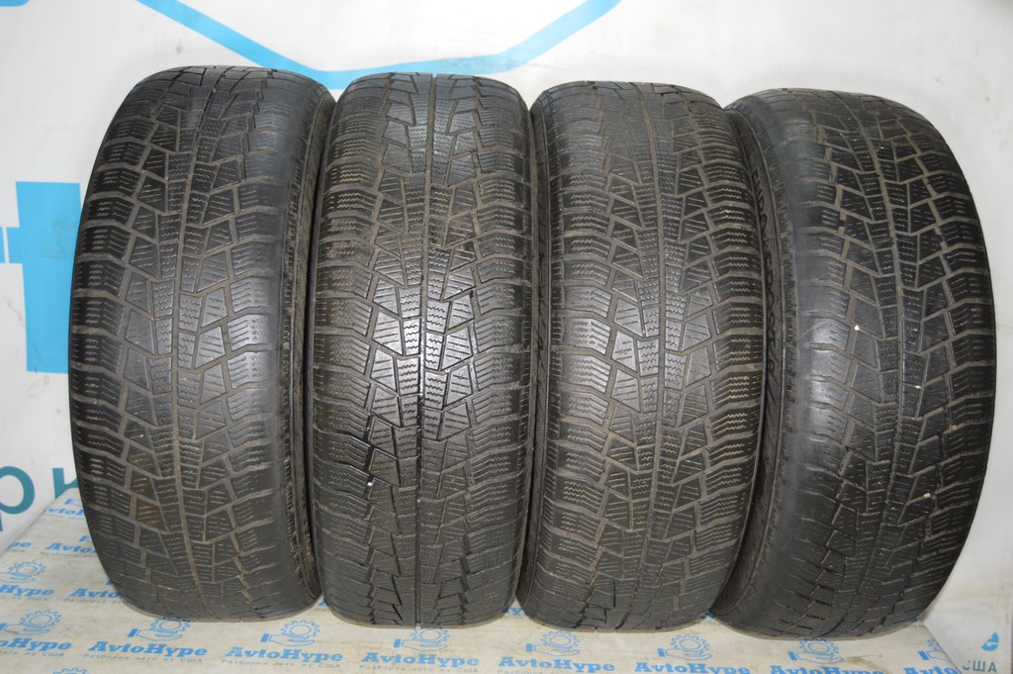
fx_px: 1097
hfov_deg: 49.6
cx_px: 506
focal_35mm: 39
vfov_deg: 34.2
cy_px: 337
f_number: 4
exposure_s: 1/60
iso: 640
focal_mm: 26
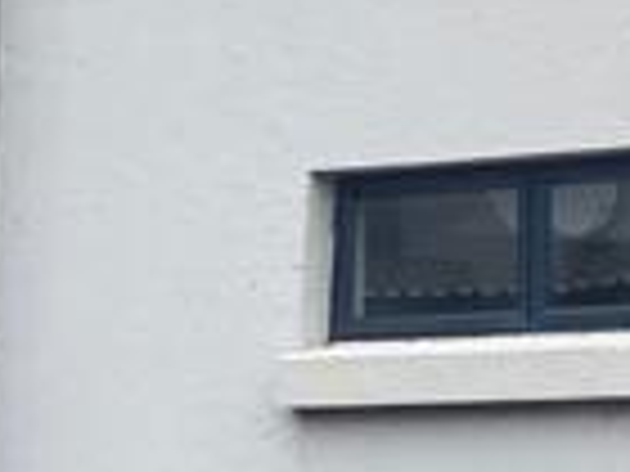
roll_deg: +1.0
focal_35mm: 160
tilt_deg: +8.9
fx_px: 2912
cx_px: 724
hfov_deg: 12.1
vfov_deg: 9.2
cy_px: 27
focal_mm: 3.99
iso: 20
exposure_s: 1/571
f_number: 1.8
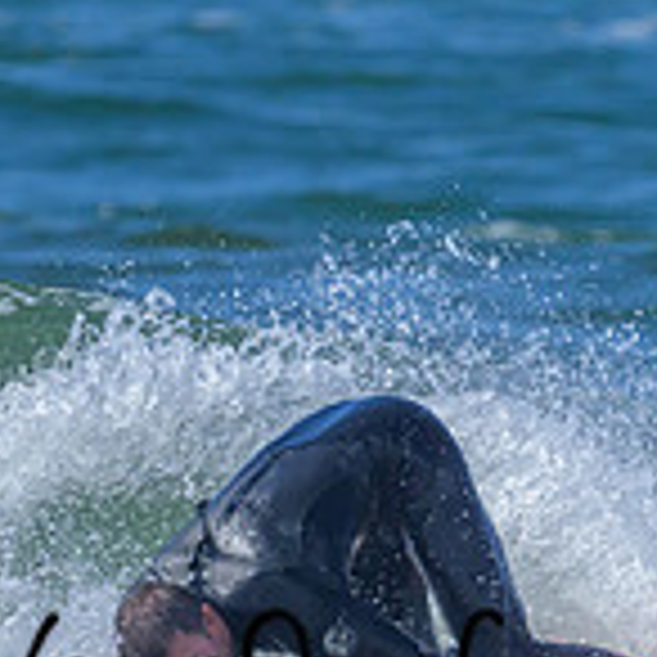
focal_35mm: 3787
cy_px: 641
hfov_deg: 0.5
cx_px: 436
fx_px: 81318
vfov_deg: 0.5
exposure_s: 1/4000
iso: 1600
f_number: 9
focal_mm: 1120
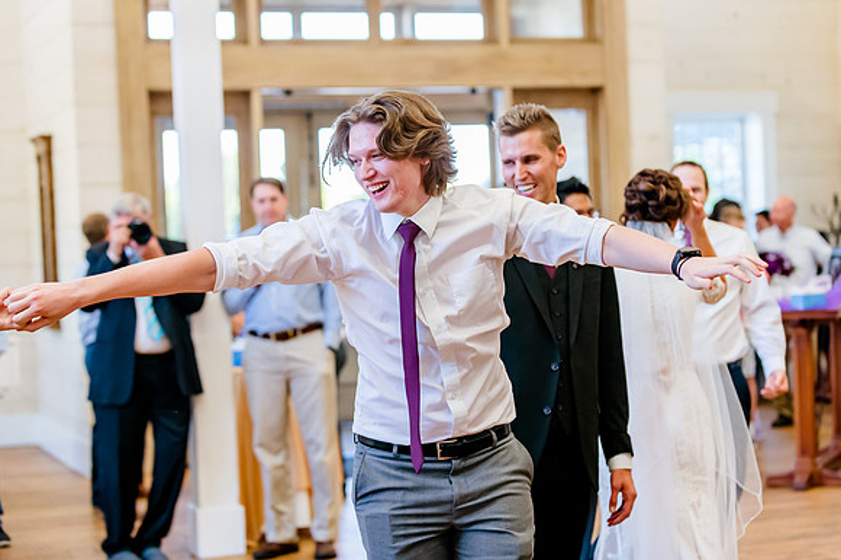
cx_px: 458
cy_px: 260
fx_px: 1813
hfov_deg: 26.1
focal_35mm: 78
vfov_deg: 17.5
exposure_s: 1/640
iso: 2500
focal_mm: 70
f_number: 2.8
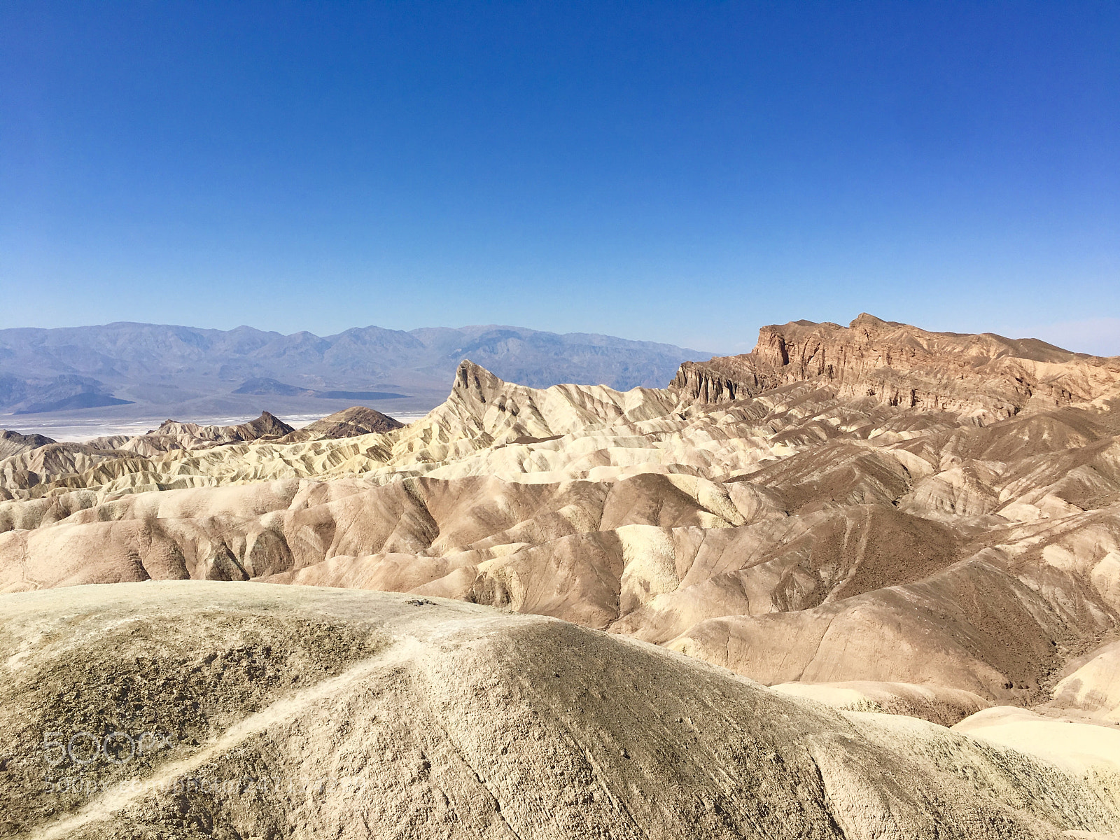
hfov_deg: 61.7
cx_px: 560
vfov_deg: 48.2
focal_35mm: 29
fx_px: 938
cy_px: 420
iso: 25
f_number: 2.2
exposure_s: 1/2959
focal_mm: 4.15
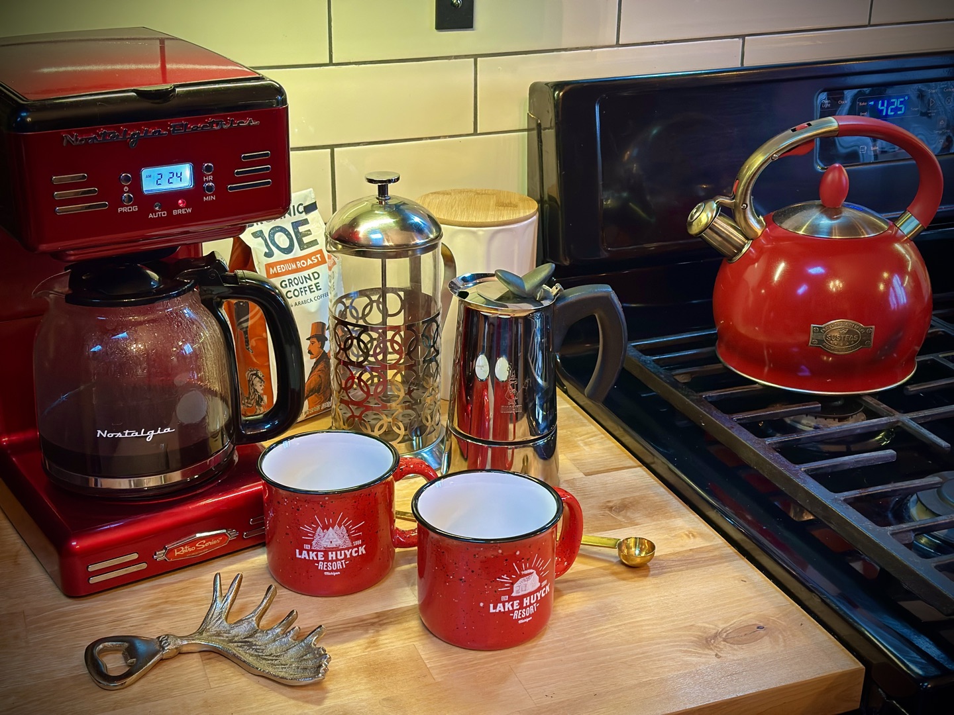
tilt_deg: -23.0
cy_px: 358
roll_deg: -1.9
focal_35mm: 48
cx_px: 477
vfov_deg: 30.3
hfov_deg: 39.7
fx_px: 1323
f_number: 1.78
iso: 250
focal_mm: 6.86
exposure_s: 1/60
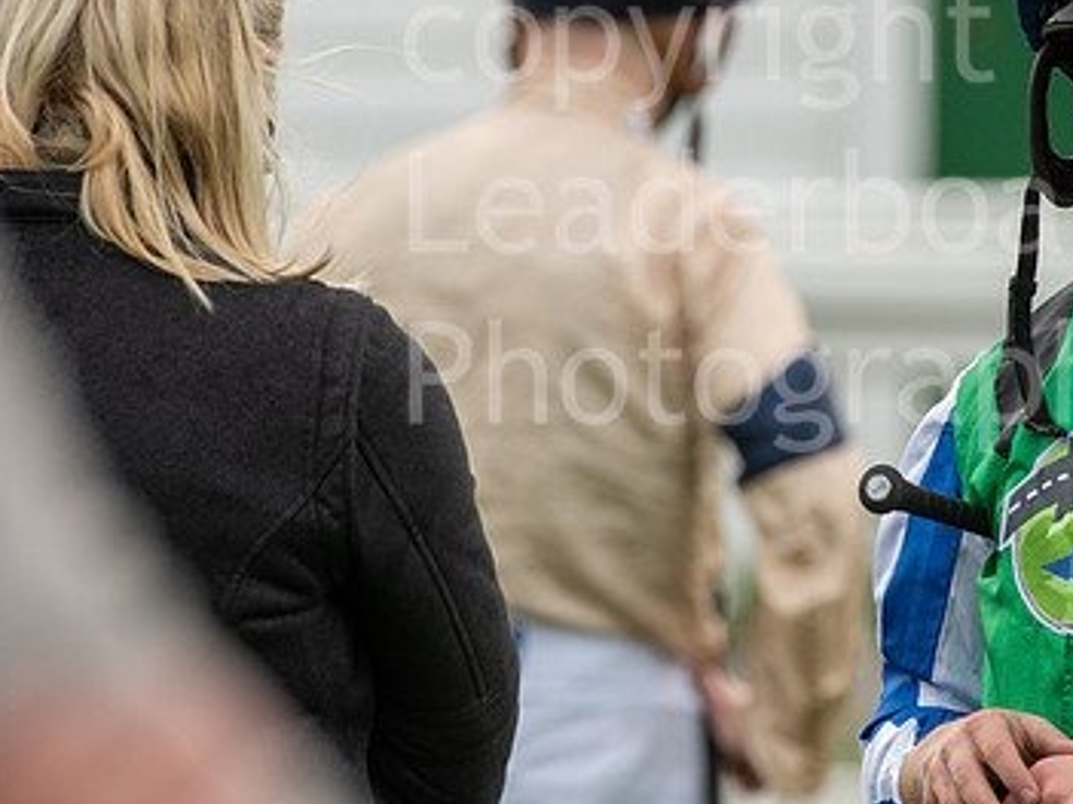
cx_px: 804
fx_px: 36967
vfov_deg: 1.2
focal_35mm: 1193
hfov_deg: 1.7
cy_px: 231
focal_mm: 500
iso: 1000
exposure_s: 1/800
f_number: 8
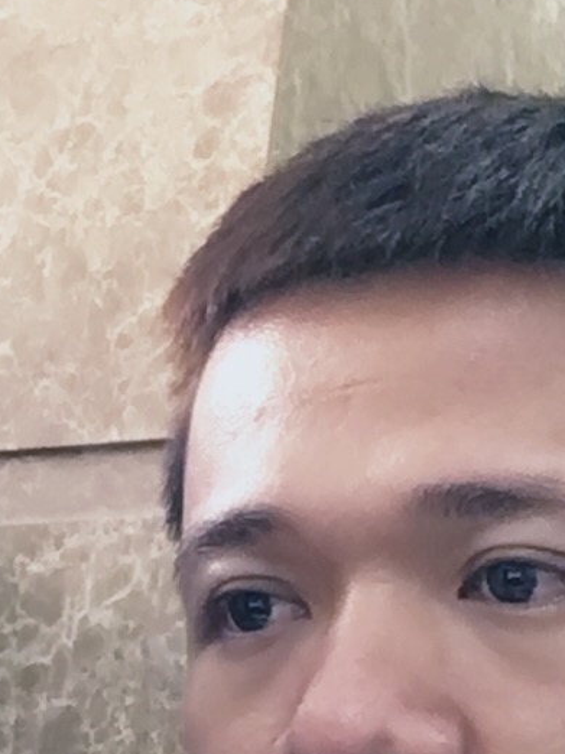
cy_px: 696
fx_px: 2113
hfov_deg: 15.1
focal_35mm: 97
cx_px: 459
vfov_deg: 19.8
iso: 250
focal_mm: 2.65
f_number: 2.2
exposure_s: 1/33
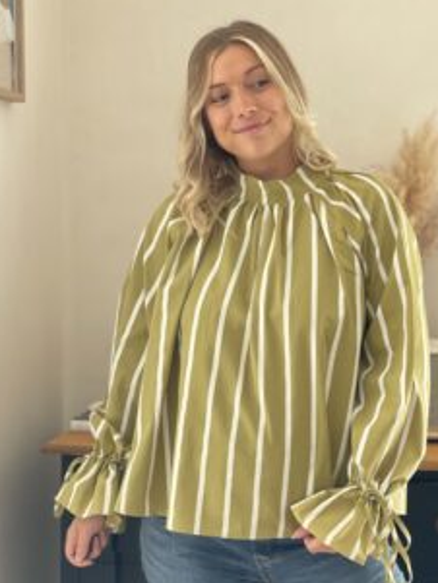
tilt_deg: -3.5
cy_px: 304
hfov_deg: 21.3
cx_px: 267
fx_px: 1163
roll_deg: +0.0
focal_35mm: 69
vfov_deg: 28.1
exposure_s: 1/122
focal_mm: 6
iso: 80
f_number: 2
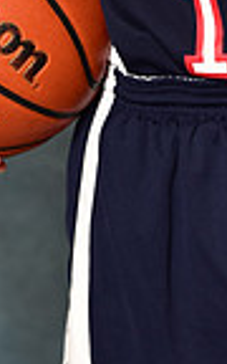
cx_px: 236
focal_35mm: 430
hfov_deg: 3.1
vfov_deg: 4.9
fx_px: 4256
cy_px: -152
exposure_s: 1/200
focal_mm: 105
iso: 320
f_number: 4.5
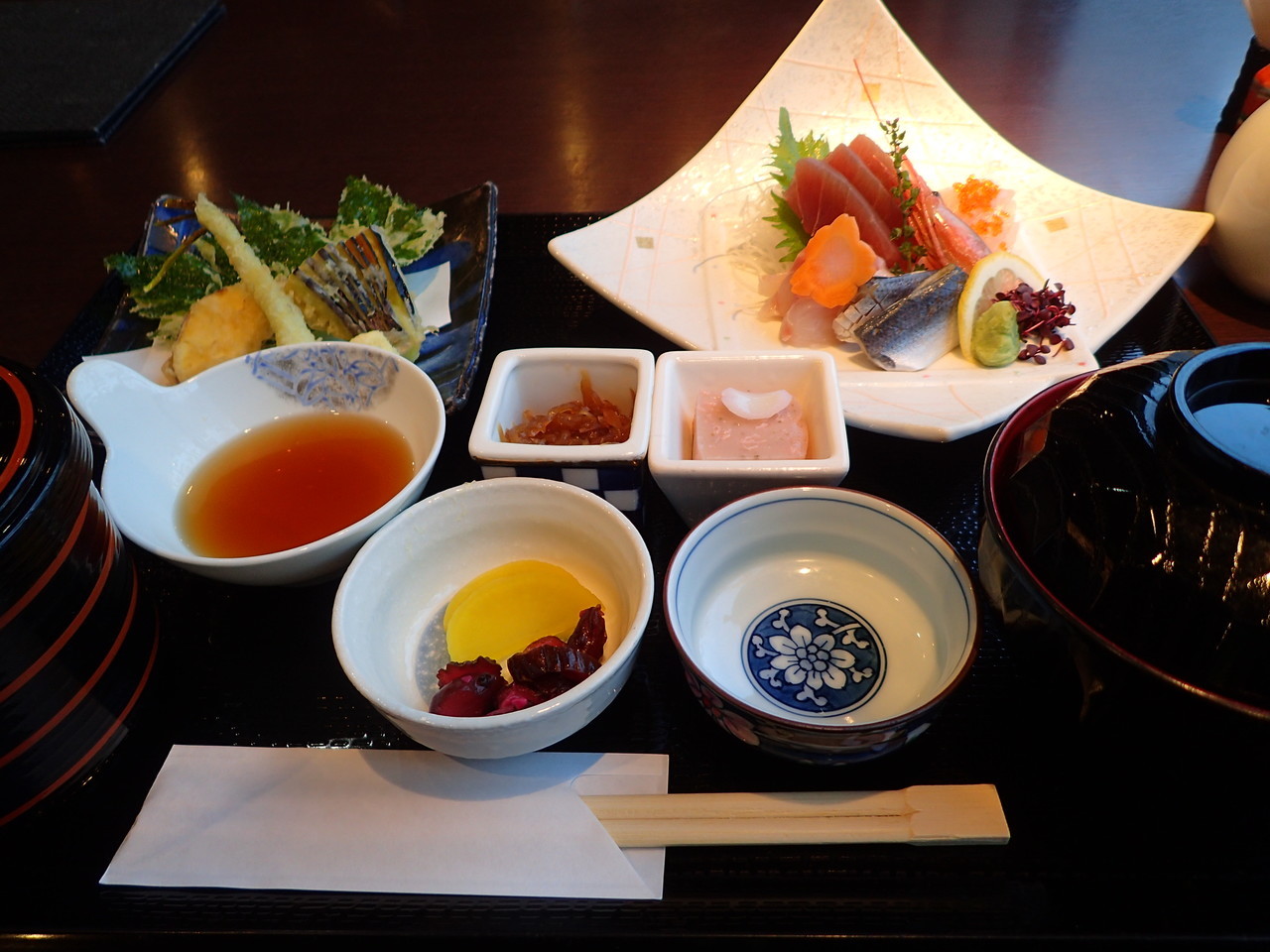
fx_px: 917
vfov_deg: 54.9
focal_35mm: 25
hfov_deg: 69.4
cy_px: 476
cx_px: 635
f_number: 2
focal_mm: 4.5
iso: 100
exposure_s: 1/80
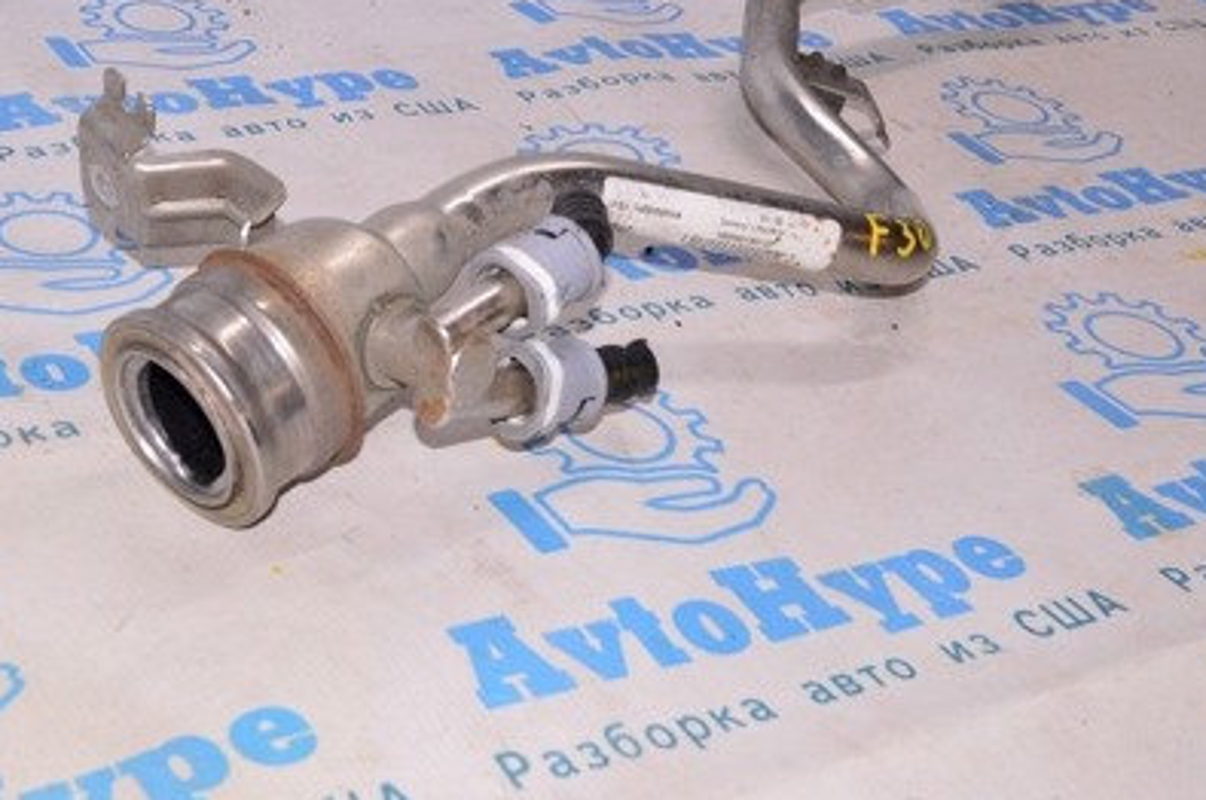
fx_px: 2034
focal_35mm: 61
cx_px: 415
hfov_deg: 32.8
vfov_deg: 22.0
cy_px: 157
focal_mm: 25
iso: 1600
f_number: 8
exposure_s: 1/200
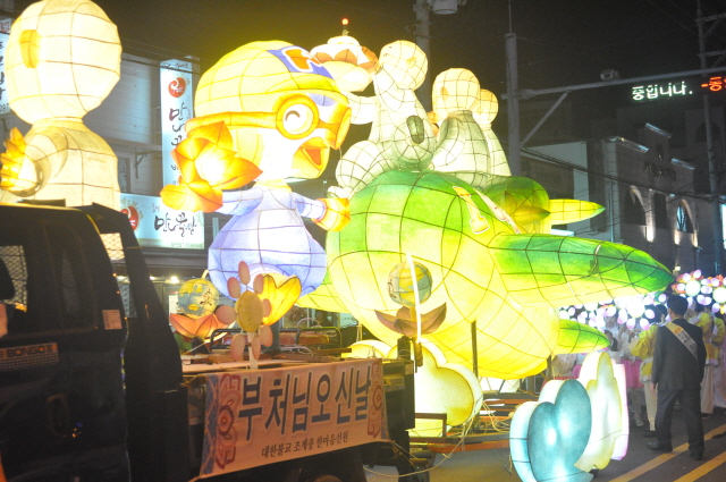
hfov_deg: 37.9
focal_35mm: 52
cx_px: 363
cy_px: 241
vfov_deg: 25.7
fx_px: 1057
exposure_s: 1/250
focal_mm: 35
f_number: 3.2
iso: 3200
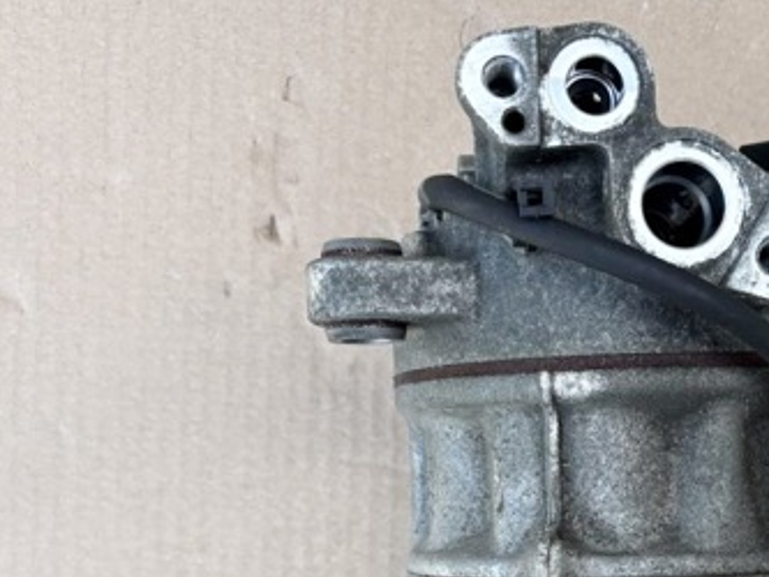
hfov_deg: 36.5
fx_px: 1111
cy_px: 549
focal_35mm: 50
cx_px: 647
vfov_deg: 27.7
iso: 50
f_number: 1.6
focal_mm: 5.96
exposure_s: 1/489
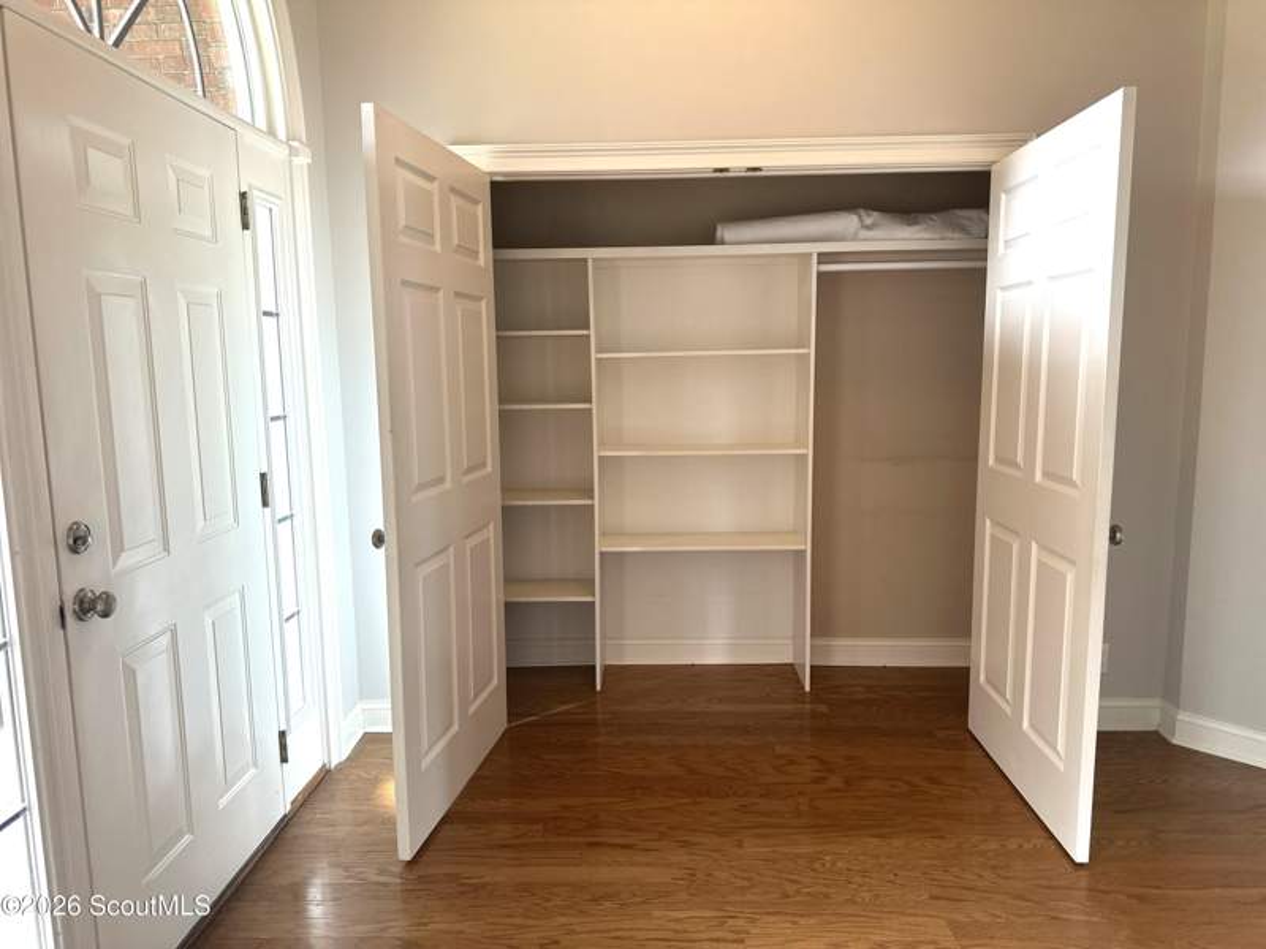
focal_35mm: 24
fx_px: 878
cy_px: 474
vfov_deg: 56.8
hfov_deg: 71.6
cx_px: 633
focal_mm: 6.86
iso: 250
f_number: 1.78
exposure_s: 1/60
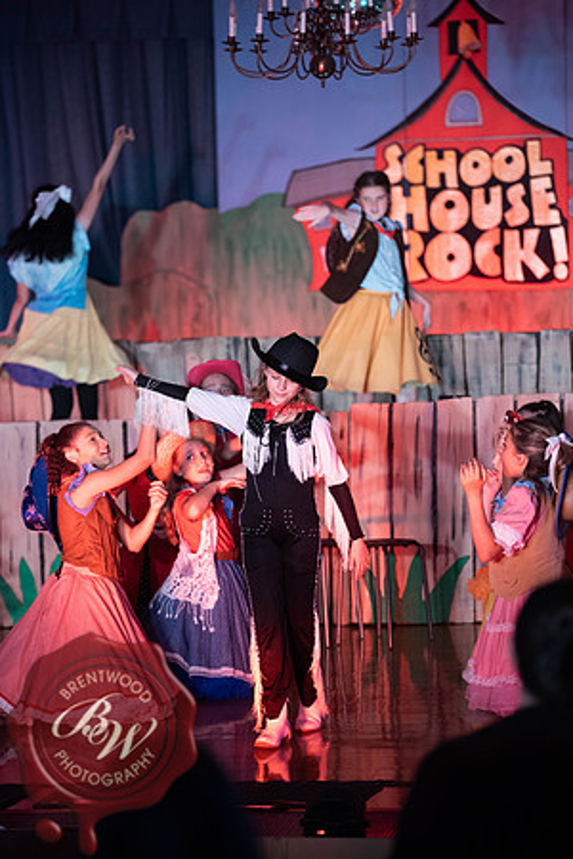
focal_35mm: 130
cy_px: 430
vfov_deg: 15.8
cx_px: 286
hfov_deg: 10.5
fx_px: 3104
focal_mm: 130
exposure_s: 1/160
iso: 1250
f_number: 2.8
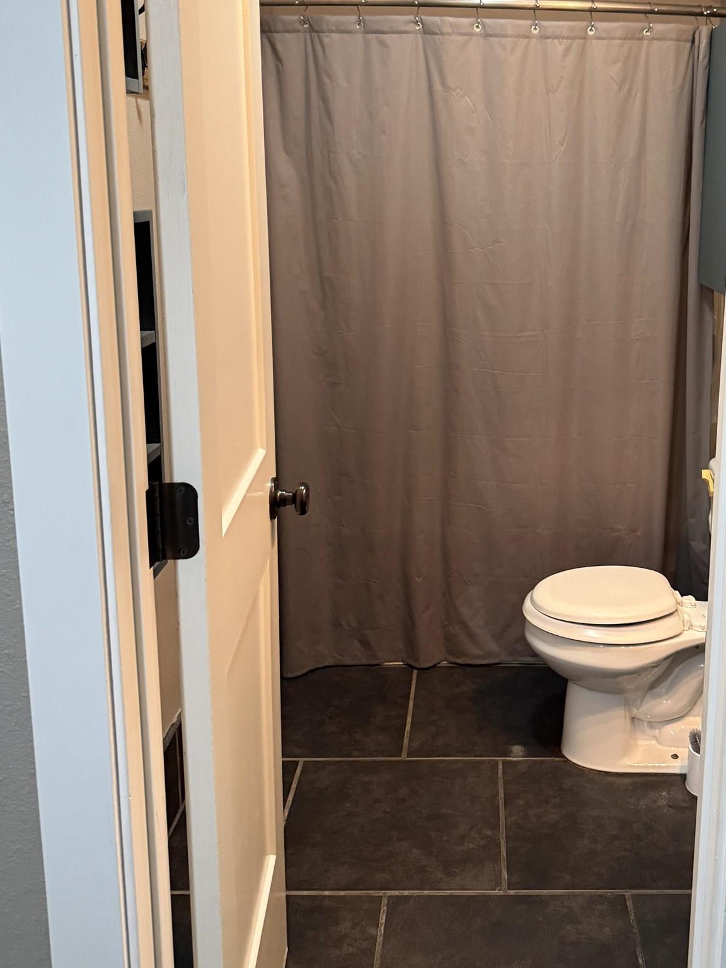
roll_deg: -1.8
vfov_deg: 51.0
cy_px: 382
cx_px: 522
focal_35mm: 36
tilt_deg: -10.7
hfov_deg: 38.9
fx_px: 1007
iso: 400
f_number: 1.78
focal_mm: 6.76
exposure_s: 1/60
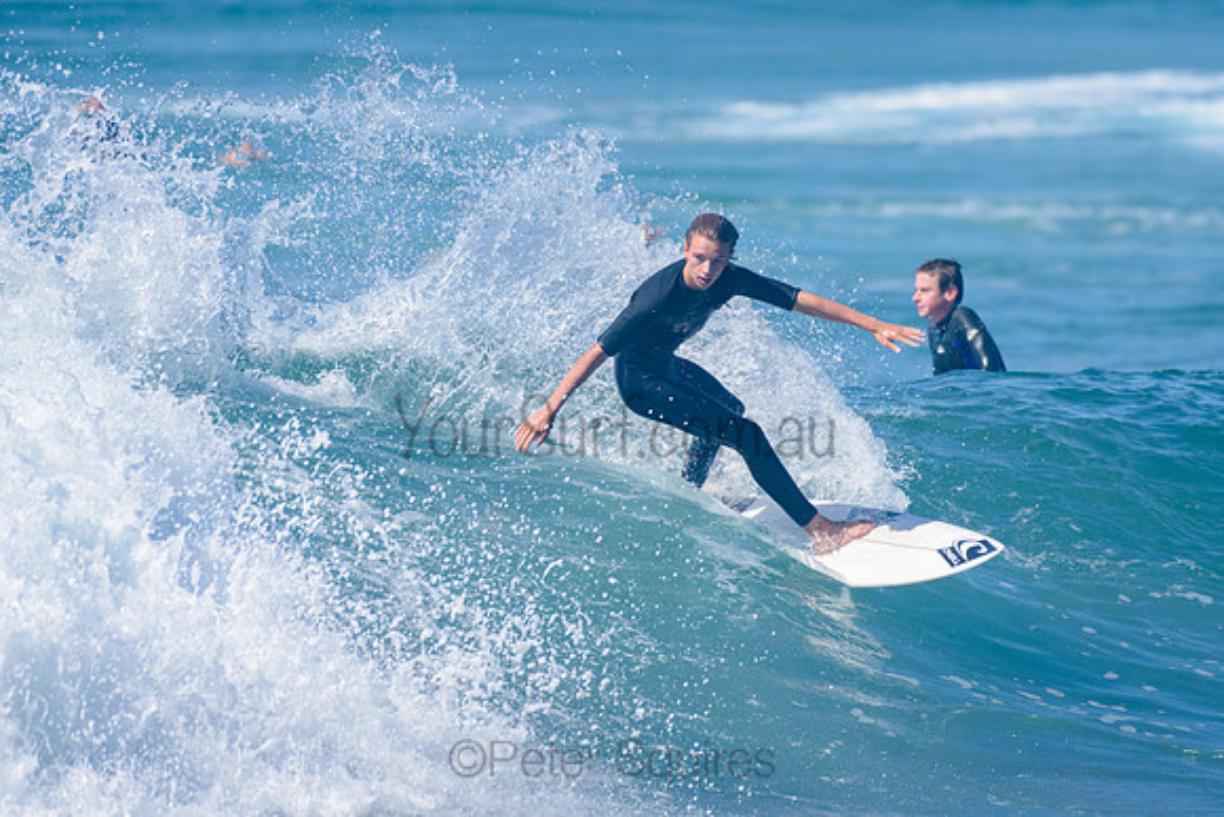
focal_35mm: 613
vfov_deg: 2.2
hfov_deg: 3.4
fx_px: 20839
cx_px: 741
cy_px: 316
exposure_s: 1/2000
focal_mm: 500
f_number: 5.6
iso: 200
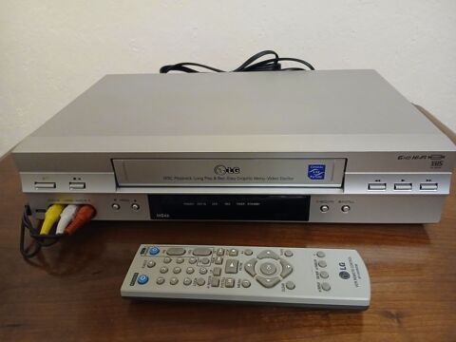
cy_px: 171
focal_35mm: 26
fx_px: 343
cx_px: 228
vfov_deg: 53.1
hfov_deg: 67.3
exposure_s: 1/20
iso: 800
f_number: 1.8
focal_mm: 3.98
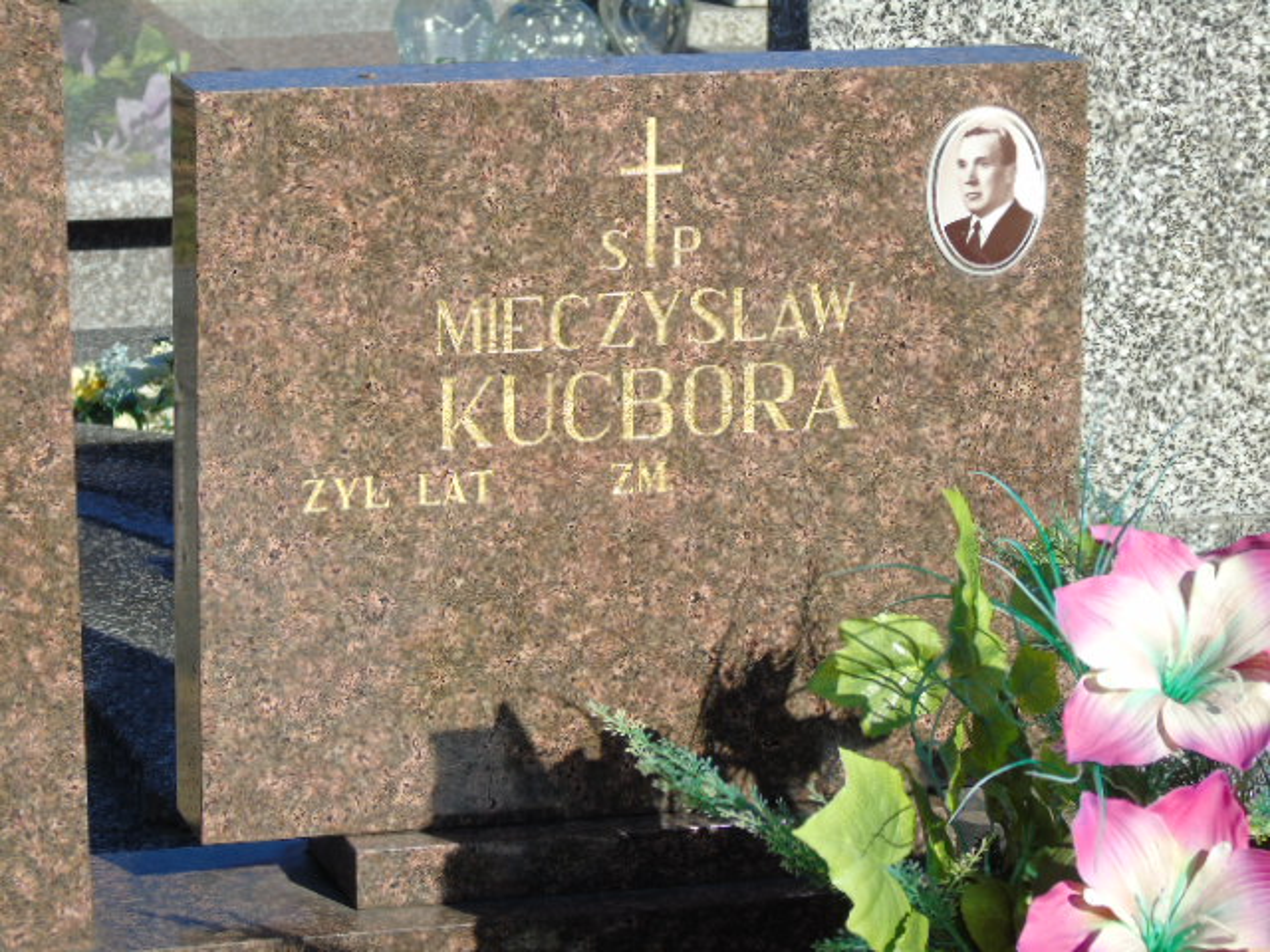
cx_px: 635
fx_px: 5210
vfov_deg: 10.4
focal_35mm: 142
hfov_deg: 13.9
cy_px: 476
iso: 80
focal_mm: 25
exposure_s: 1/500
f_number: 4.7
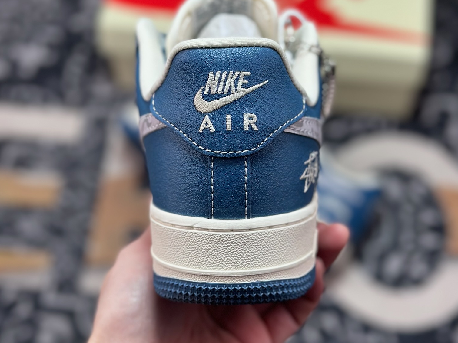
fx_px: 860
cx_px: 231
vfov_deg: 22.6
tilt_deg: -58.9
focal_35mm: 65
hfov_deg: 29.8
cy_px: 152
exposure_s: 1/858
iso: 80
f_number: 1.78
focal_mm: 6.86
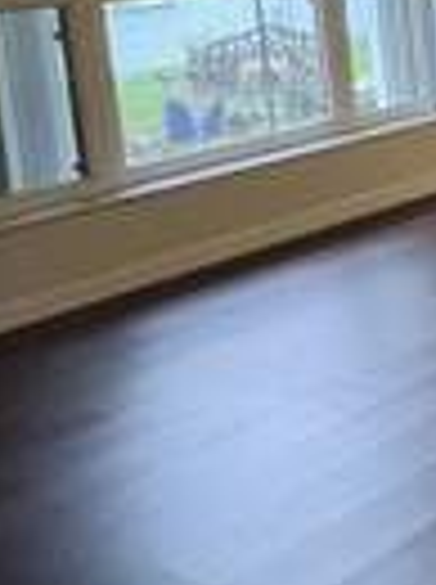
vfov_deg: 27.4
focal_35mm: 69
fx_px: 1163
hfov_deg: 17.0
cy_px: 81
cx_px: 809
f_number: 2.2
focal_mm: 2.22
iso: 800
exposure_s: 1/40
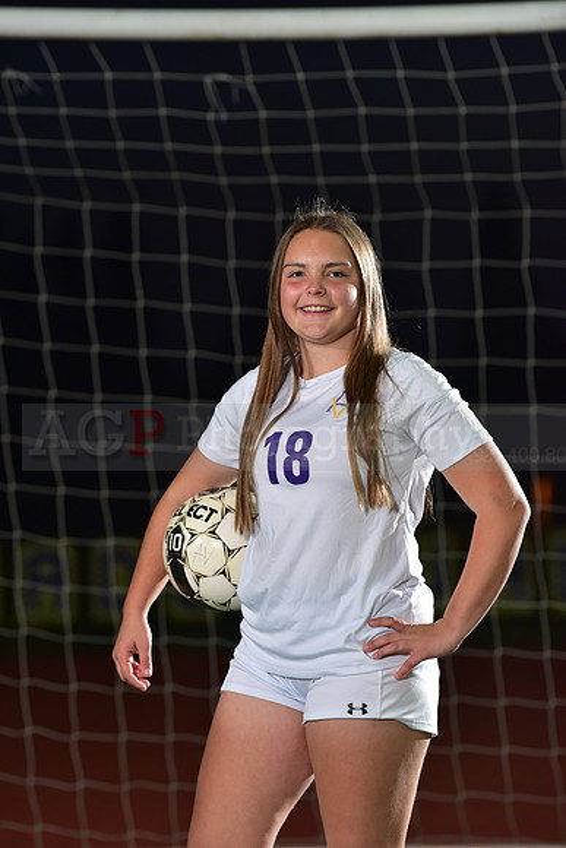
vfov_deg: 10.3
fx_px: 4713
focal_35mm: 200
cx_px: 283
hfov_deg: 6.9
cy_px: 424
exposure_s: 1/200
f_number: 5
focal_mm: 200
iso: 1000
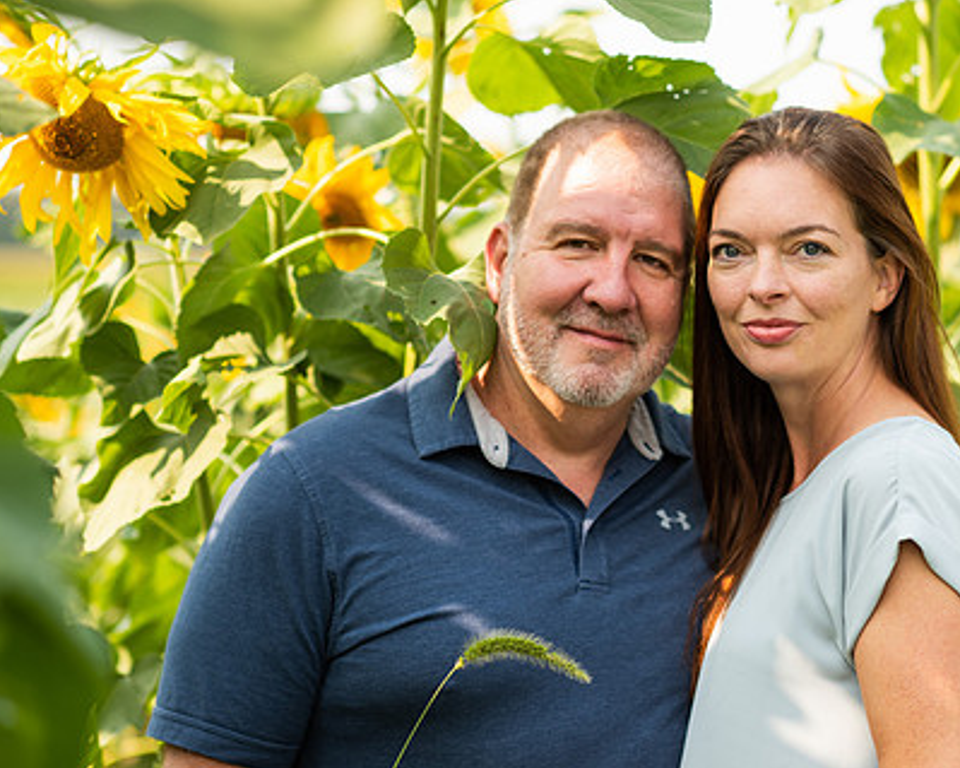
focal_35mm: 116
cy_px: 386
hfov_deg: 16.5
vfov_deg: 13.3
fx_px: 3295
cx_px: 678
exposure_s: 1/640
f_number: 2.5
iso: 64
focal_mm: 85
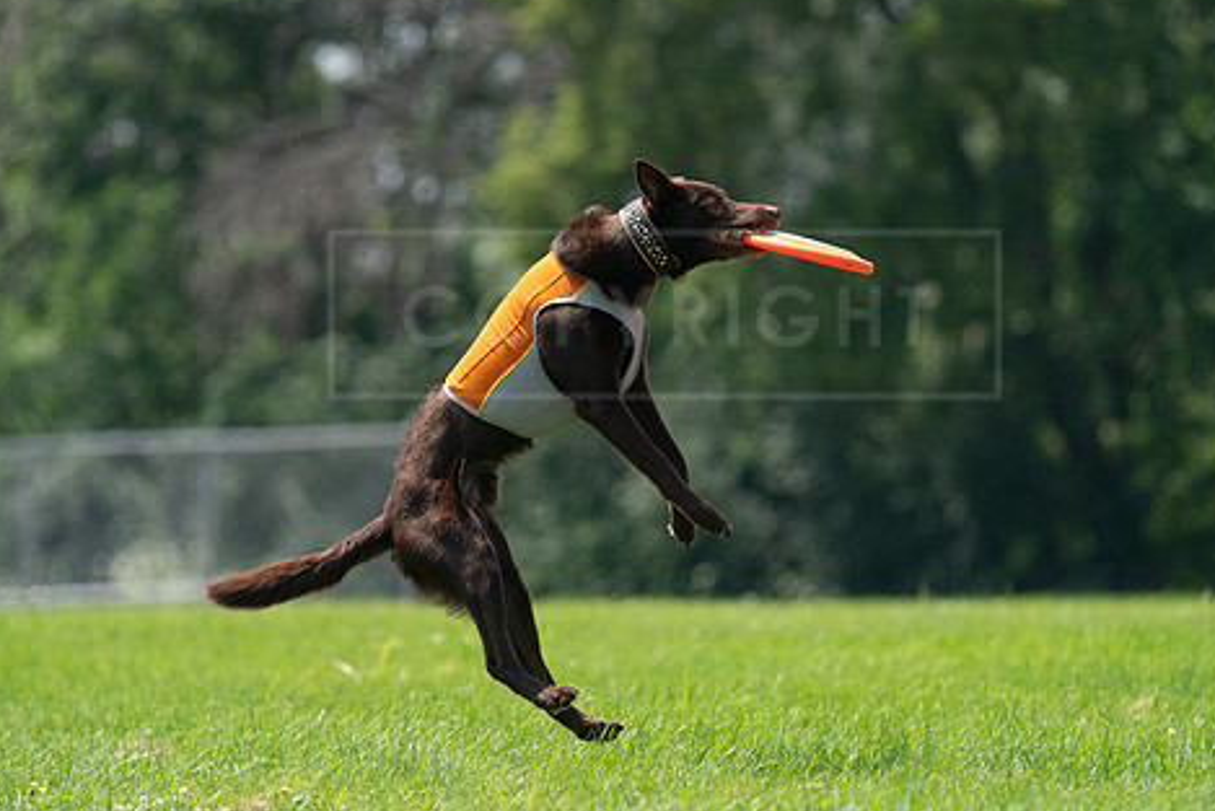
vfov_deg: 3.1
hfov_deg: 4.6
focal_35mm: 445
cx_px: 575
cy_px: 359
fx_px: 15023
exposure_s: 1/4000
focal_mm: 347
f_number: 6.3
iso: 1600
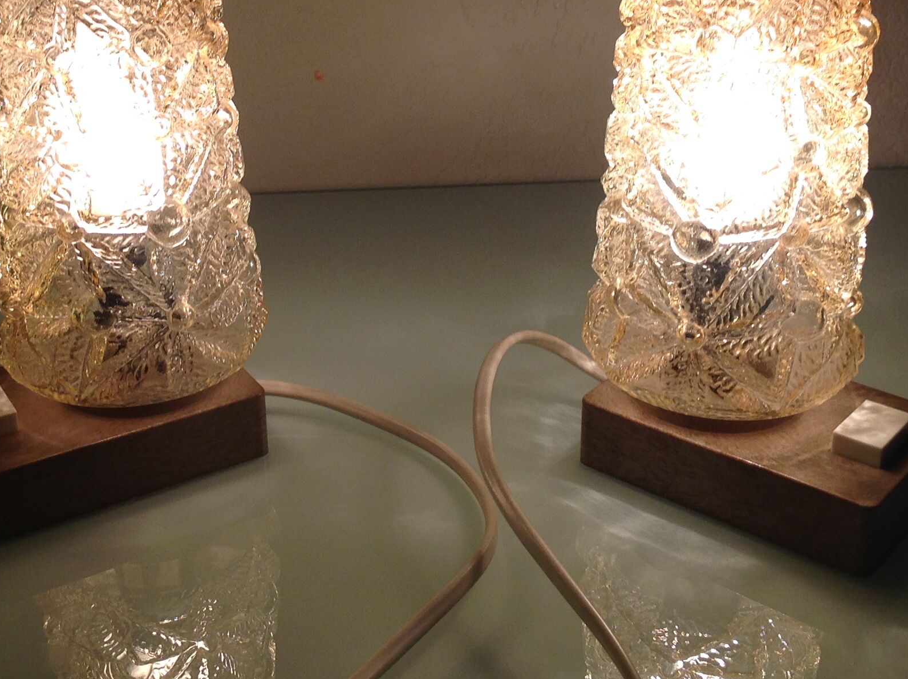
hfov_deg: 33.8
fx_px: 1493
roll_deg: +1.5
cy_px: 219
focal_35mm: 57
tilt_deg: -23.2
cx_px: 420
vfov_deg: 25.4
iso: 64
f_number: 2.4
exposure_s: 1/100
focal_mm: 4.28
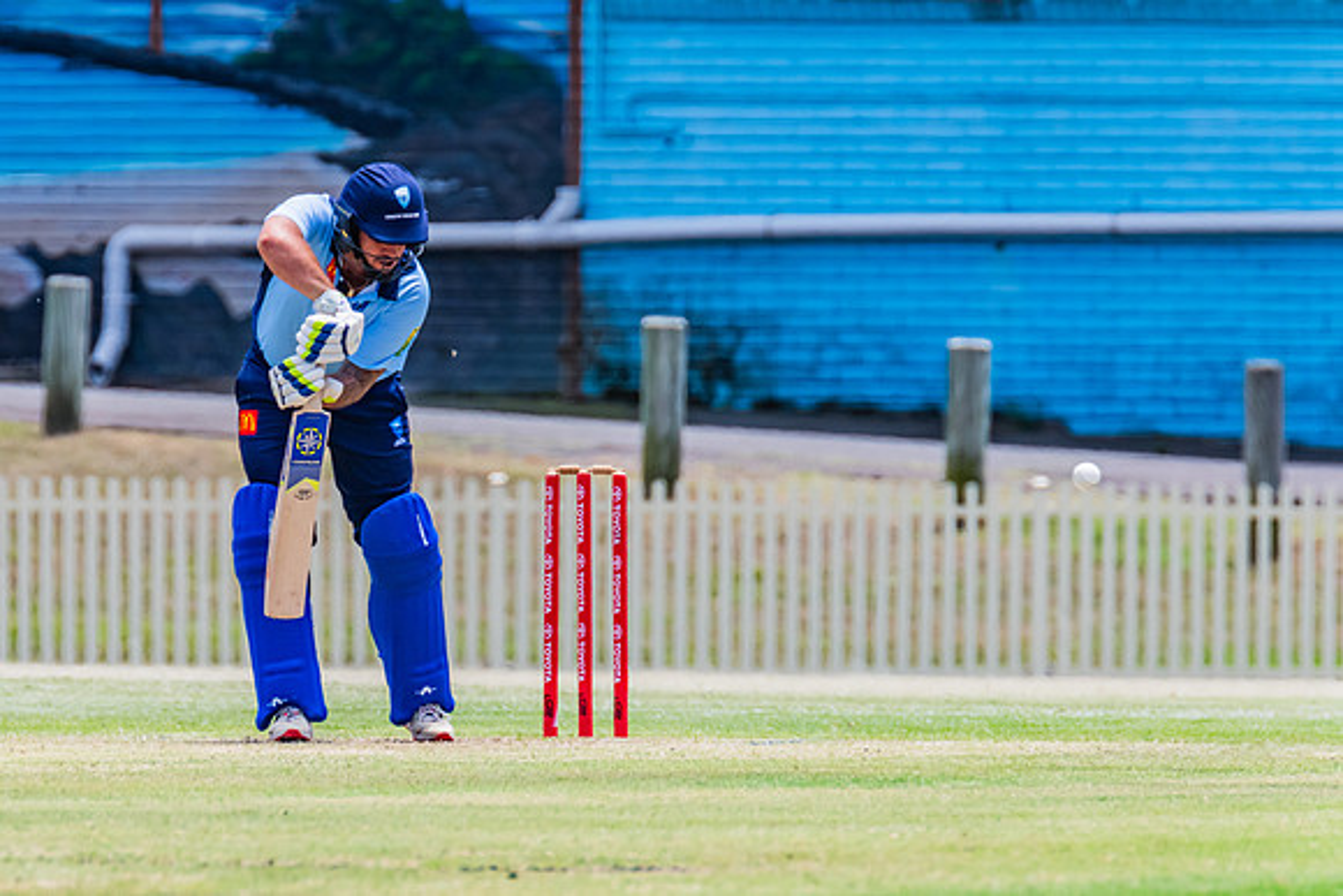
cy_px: 424
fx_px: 31082
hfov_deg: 2.5
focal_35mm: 833
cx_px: 412
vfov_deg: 1.7
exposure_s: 1/2000
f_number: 9
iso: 800
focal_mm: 600
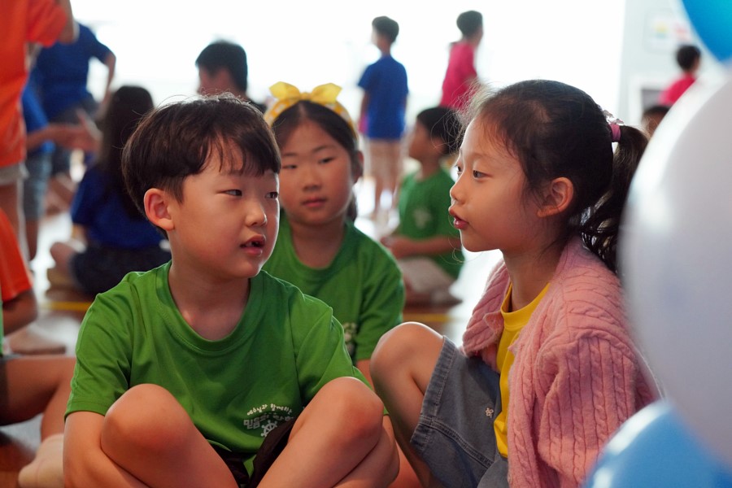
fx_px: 1423
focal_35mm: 70
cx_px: 366
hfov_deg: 28.8
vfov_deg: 19.5
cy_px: 244
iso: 5000
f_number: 4
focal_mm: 70
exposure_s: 1/160
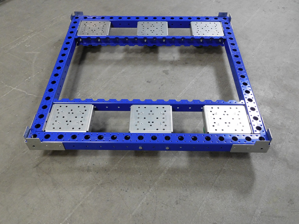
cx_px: 150
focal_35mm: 32
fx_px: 276
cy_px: 112
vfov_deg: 44.2
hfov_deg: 56.8
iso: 320
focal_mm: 5.7
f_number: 3.6
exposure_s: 1/30
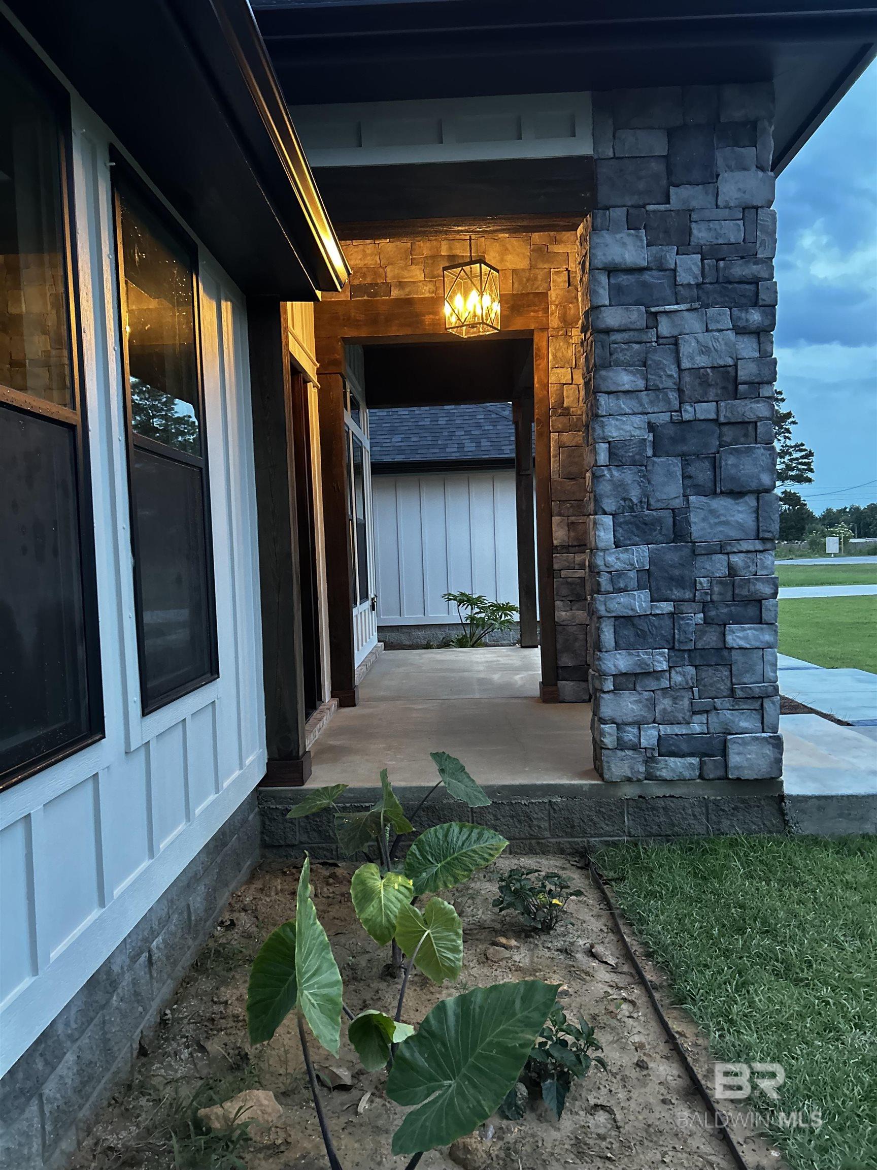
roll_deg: +0.4
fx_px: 878
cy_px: 585
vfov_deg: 67.3
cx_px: 438
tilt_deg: -2.1
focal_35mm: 26
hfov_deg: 53.1
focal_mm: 5.7
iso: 500
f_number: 1.5
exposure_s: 1/46
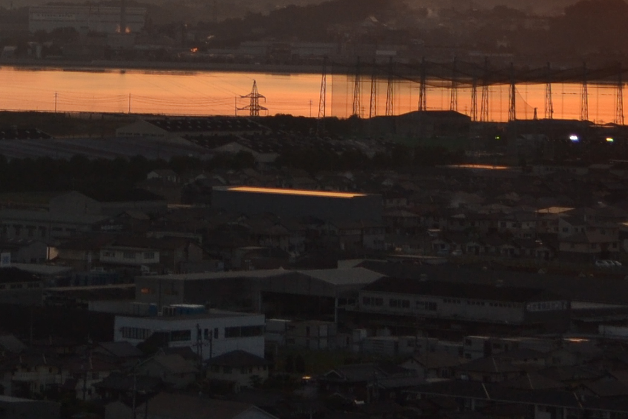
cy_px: -244
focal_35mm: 253
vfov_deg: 5.4
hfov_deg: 8.1
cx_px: 39
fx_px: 4413
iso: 100
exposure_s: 1/320
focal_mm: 38
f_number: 5
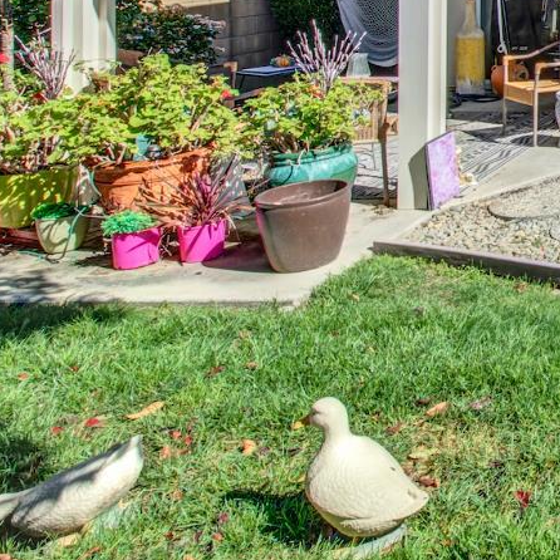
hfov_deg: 26.0
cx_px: 899
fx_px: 732
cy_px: -49
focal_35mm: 40
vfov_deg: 35.9
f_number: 14
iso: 100
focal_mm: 14
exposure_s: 1/60
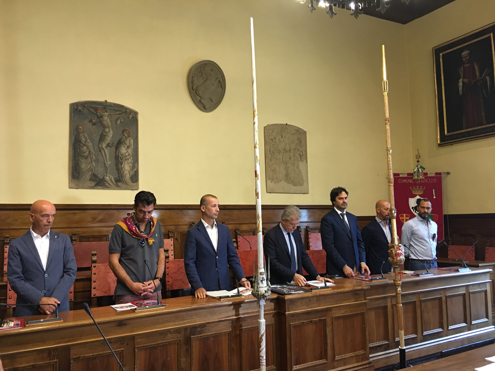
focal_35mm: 29
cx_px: 248
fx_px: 415
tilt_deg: +6.6
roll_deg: +0.9
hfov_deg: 61.7
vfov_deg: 48.2
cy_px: 186
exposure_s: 1/17
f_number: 2.2
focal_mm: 4.15
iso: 80
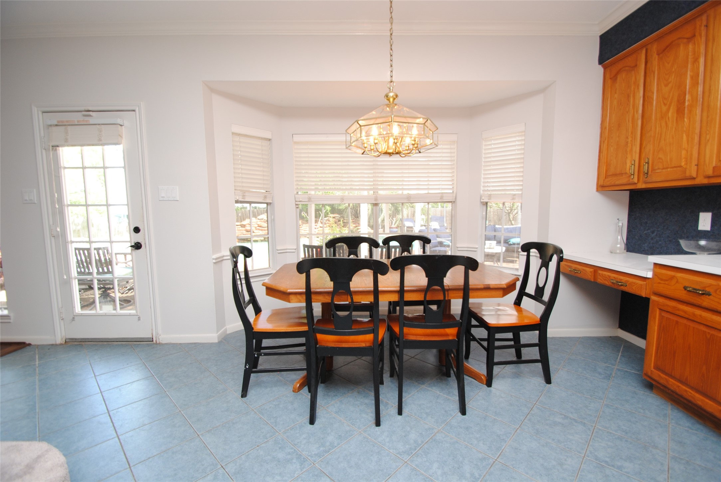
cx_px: 360
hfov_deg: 100.3
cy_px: 241
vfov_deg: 77.5
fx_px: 301
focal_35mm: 15
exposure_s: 1/60
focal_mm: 10
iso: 200
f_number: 4
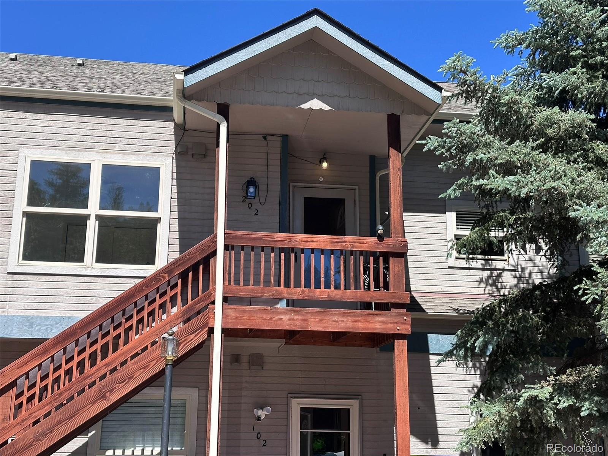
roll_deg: -0.2
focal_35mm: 48
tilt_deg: +15.1
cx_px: 304
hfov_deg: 39.7
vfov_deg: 30.3
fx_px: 843
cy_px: 228
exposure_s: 1/2114
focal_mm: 6.86
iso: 64
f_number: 1.78
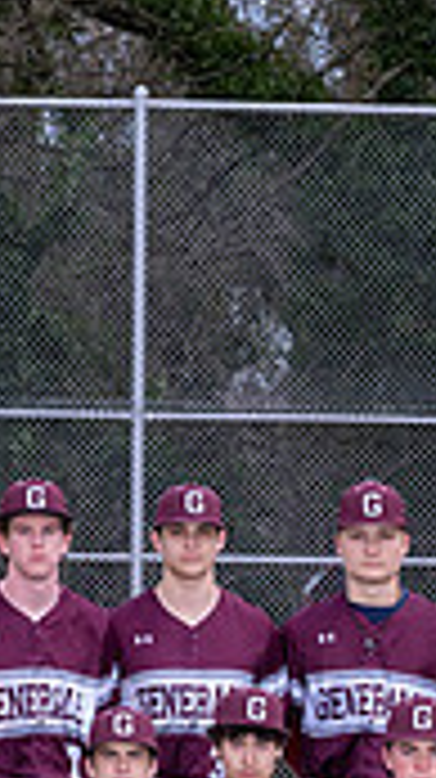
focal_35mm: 283
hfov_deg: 4.3
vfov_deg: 7.6
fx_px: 5831
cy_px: 987
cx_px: 556
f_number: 9
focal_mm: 70
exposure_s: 1/250
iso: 400
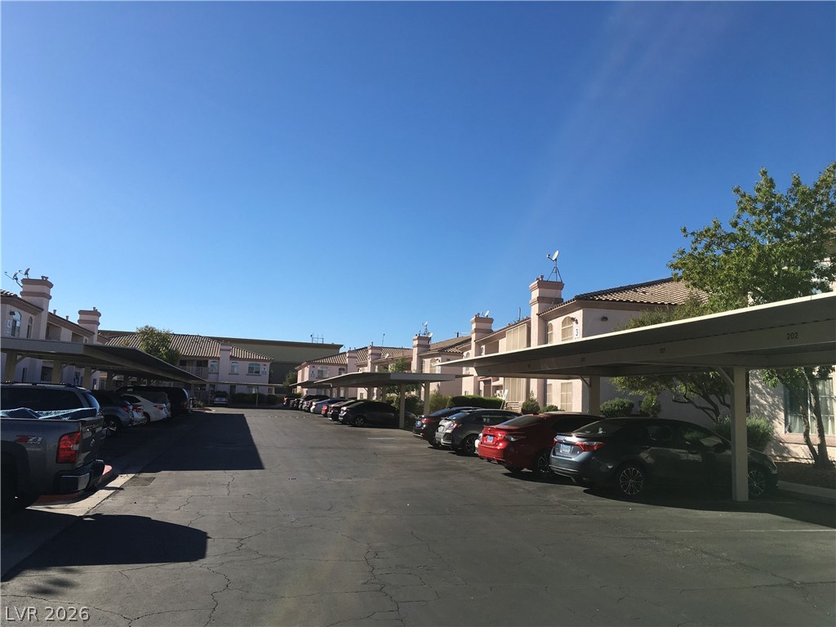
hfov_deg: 61.7
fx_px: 700
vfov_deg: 48.2
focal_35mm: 29
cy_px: 314
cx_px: 418
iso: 25
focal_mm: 4.15
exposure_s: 1/1972
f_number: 2.2
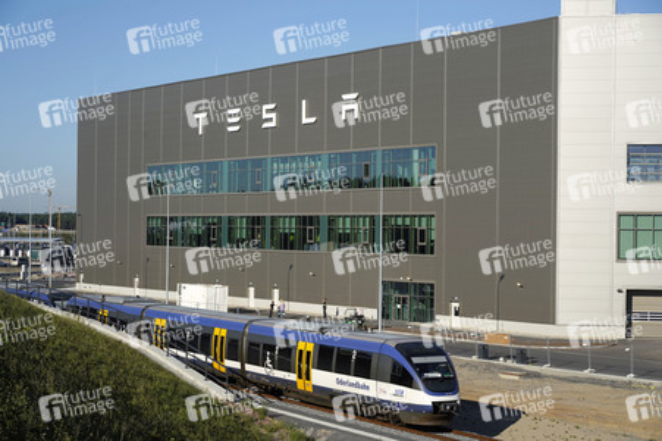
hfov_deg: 27.0
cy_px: 220
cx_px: 331
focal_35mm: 75
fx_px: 1378
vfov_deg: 18.2
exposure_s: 1/400
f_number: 9
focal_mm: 75
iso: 100
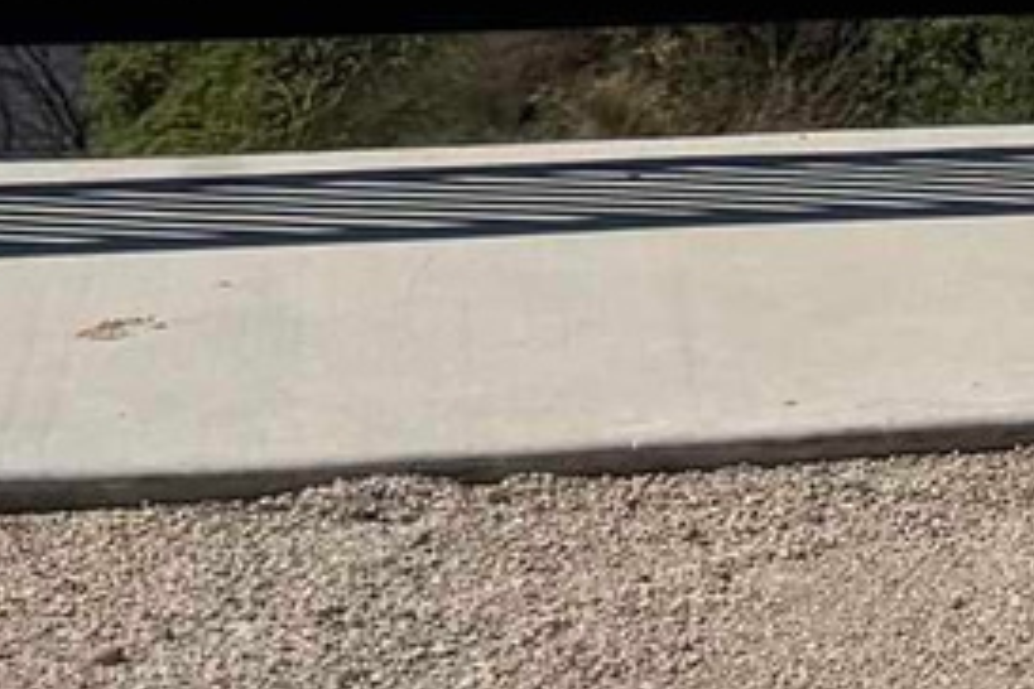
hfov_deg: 10.0
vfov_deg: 7.2
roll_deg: -2.9
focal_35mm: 187
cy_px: -269
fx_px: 5371
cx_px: 2216
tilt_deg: -6.6
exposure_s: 1/12346
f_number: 1.78
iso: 80
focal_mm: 6.76
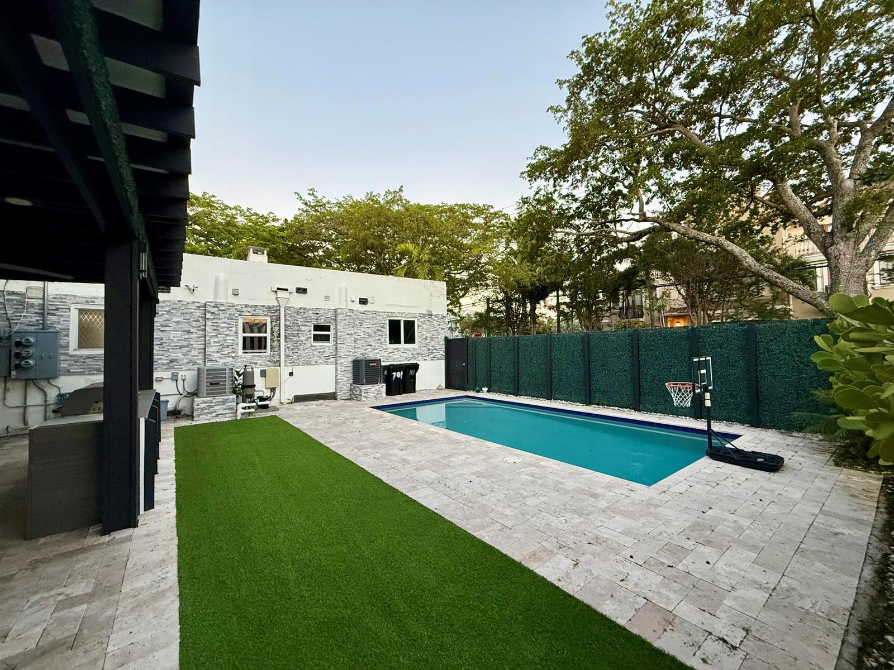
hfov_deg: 102.1
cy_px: 335
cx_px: 447
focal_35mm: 14
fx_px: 362
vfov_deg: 85.7
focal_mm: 2.22
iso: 250
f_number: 2.2
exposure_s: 1/99
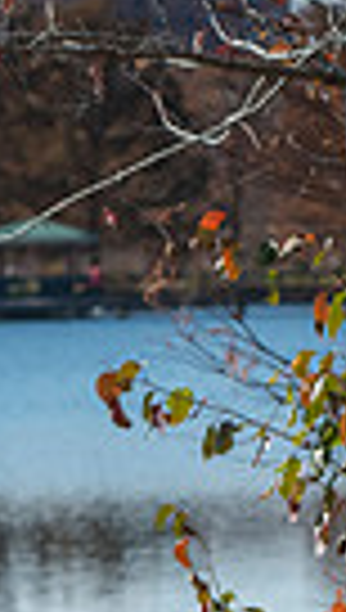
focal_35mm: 297
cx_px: -306
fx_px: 4820
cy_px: 994
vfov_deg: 7.1
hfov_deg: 4.1
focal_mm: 86
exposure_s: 1/800
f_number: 7.1
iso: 400
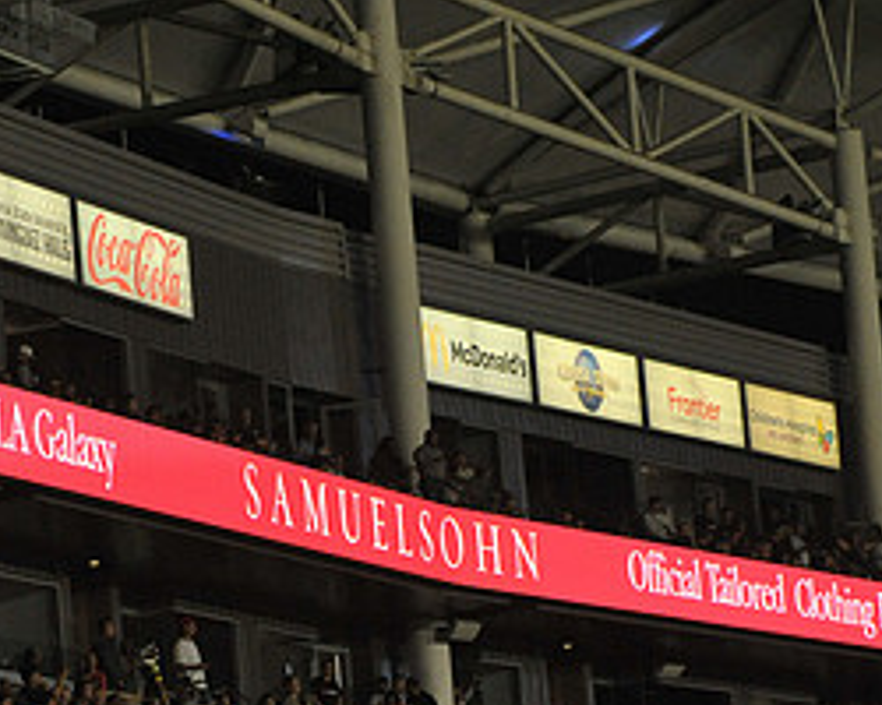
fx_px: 5795
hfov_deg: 8.7
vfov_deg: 7.0
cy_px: 564
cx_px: 303
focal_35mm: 222
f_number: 8
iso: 3200
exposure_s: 1/250
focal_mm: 102
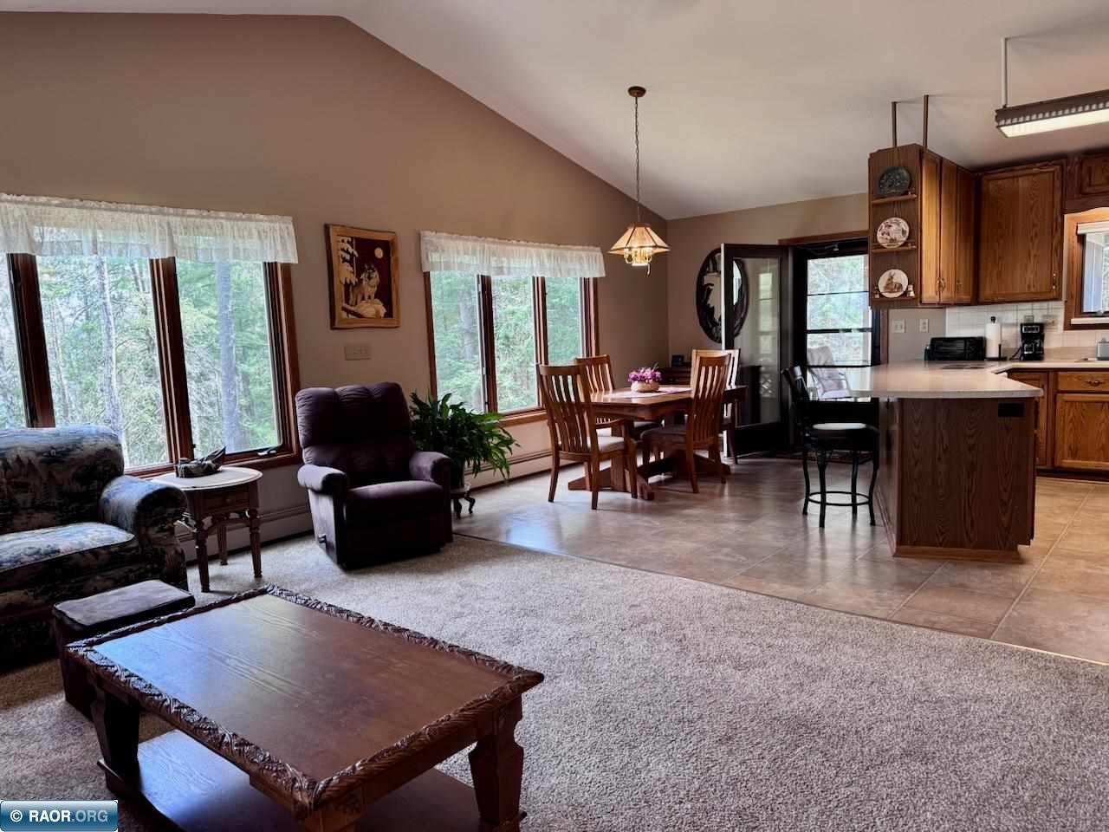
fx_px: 769
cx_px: 554
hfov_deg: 71.6
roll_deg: +2.4
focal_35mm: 24
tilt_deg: -7.5
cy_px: 416
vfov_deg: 56.8
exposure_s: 1/120
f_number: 1.78
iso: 160
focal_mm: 6.76
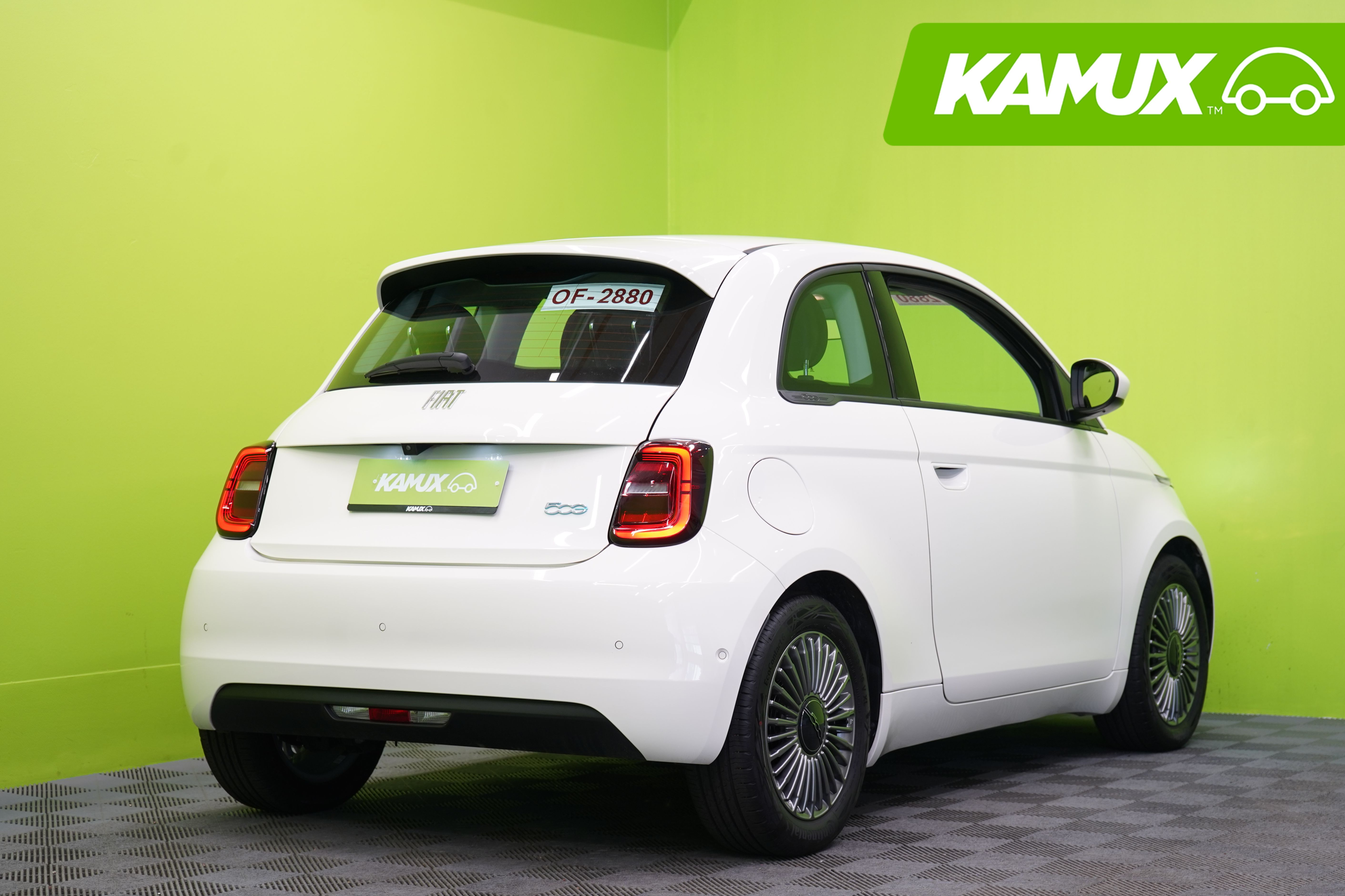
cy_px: 454
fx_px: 2503
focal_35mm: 67
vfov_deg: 20.3
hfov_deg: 30.1
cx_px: 703
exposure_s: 1/30
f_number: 5.6
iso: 400
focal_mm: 63
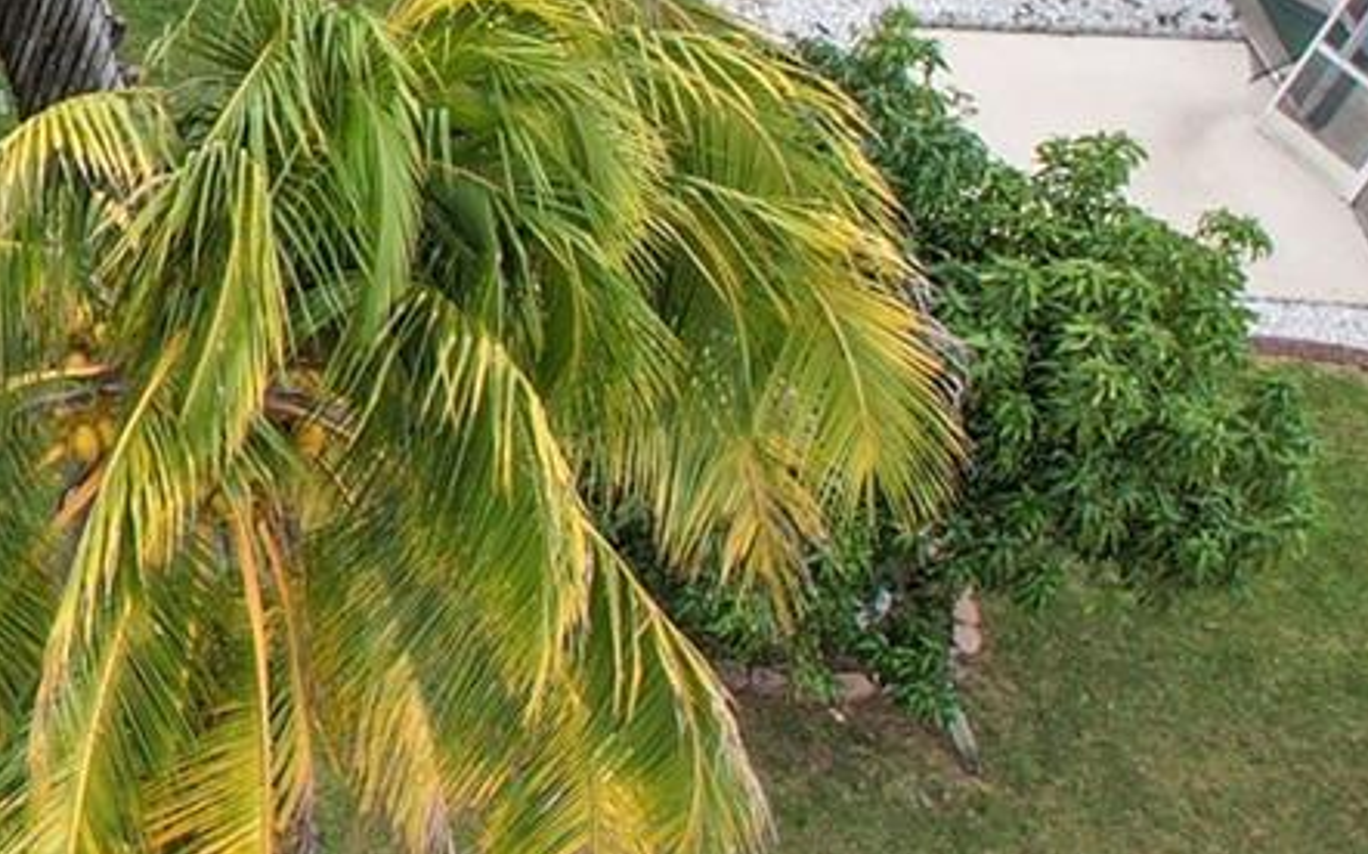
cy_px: 271
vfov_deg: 12.6
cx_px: -1445
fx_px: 3876
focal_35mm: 104
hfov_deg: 15.5
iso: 100
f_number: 2.8
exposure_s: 1/180
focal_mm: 8.38
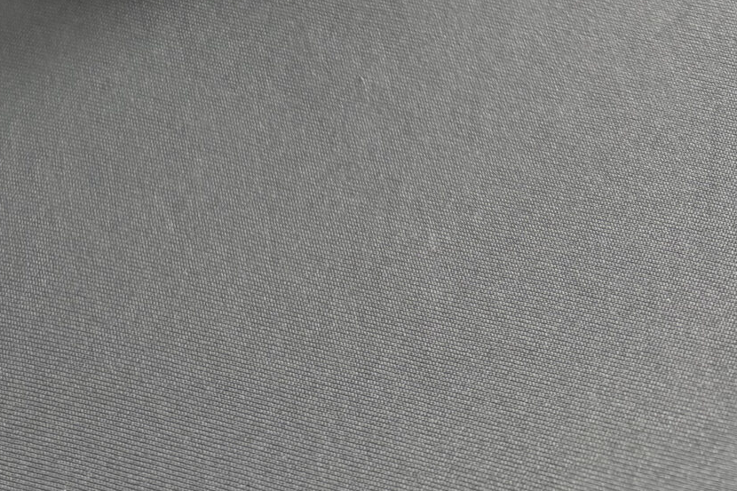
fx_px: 1576
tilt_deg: -53.5
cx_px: 51
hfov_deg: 25.4
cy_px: -558
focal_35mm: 77
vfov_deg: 14.1
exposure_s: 1/60
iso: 160
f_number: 1.78
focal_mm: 6.76
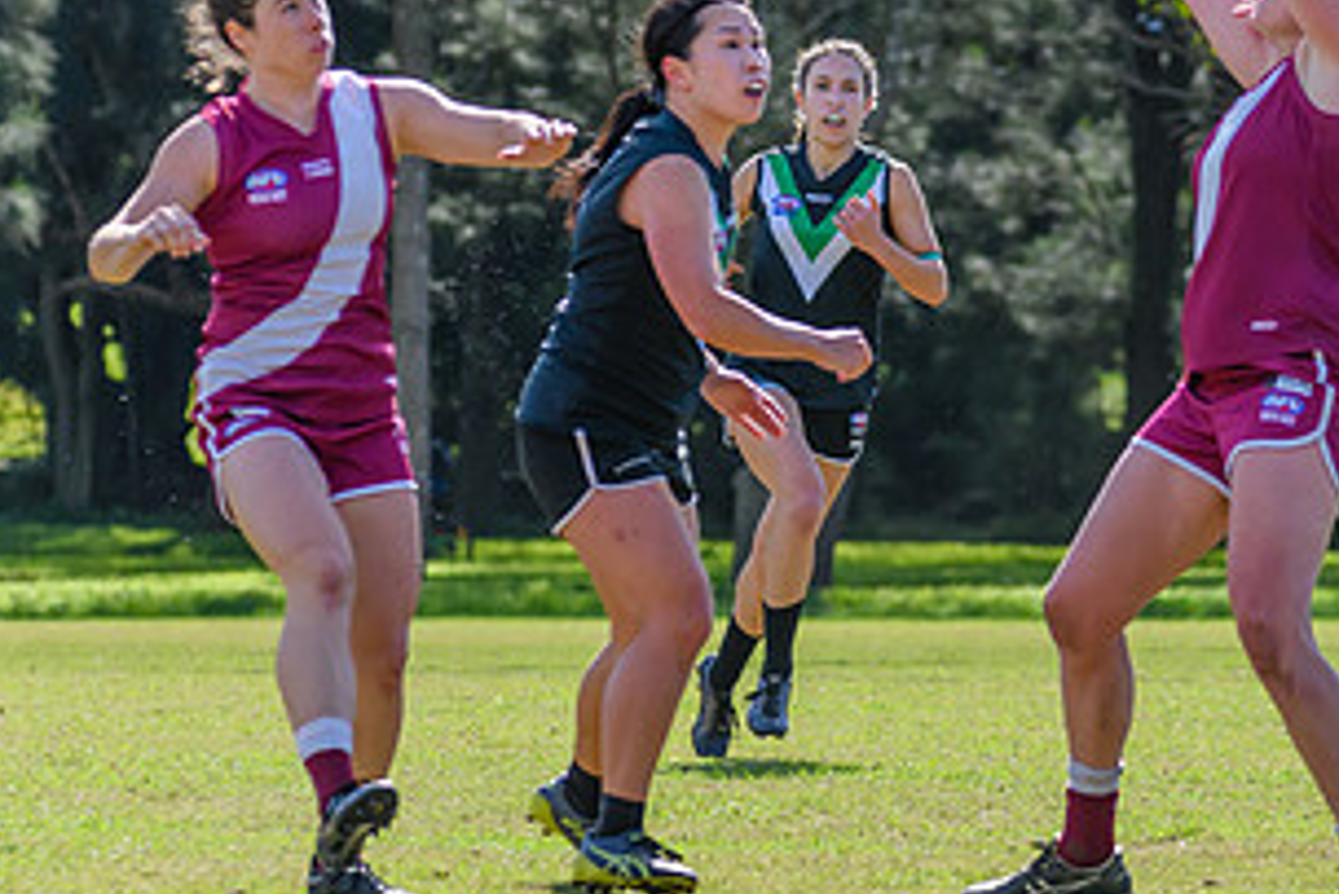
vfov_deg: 3.3
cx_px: 1277
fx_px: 15517
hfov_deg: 4.9
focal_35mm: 417
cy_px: 238
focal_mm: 180
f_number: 6.3
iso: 800
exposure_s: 1/1250
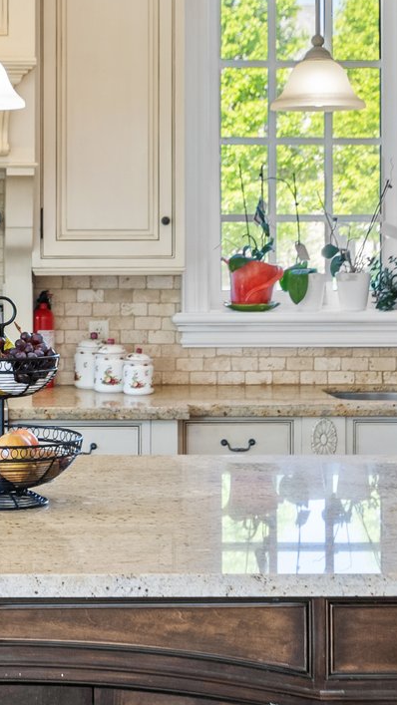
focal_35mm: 94
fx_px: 1758
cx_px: 12
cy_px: 173
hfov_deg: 12.7
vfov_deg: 22.5
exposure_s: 1/40
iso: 2000
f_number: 5.6
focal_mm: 31
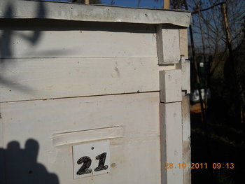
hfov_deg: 45.7
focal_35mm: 41
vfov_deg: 35.2
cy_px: 92
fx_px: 290
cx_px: 122
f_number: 5.5
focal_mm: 6.72
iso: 80
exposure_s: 1/1250
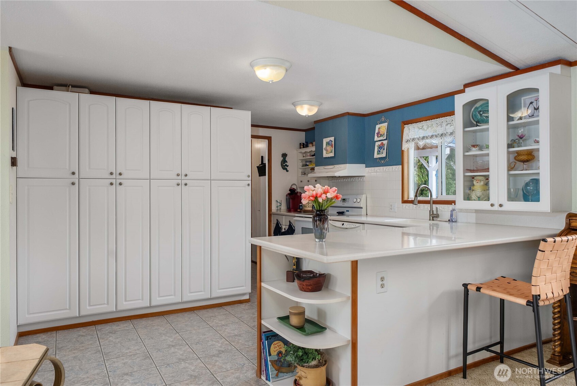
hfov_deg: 73.7
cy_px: 193
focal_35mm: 24
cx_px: 288
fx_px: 385
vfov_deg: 53.2
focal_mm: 24
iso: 1000
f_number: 7.1
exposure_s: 1/10
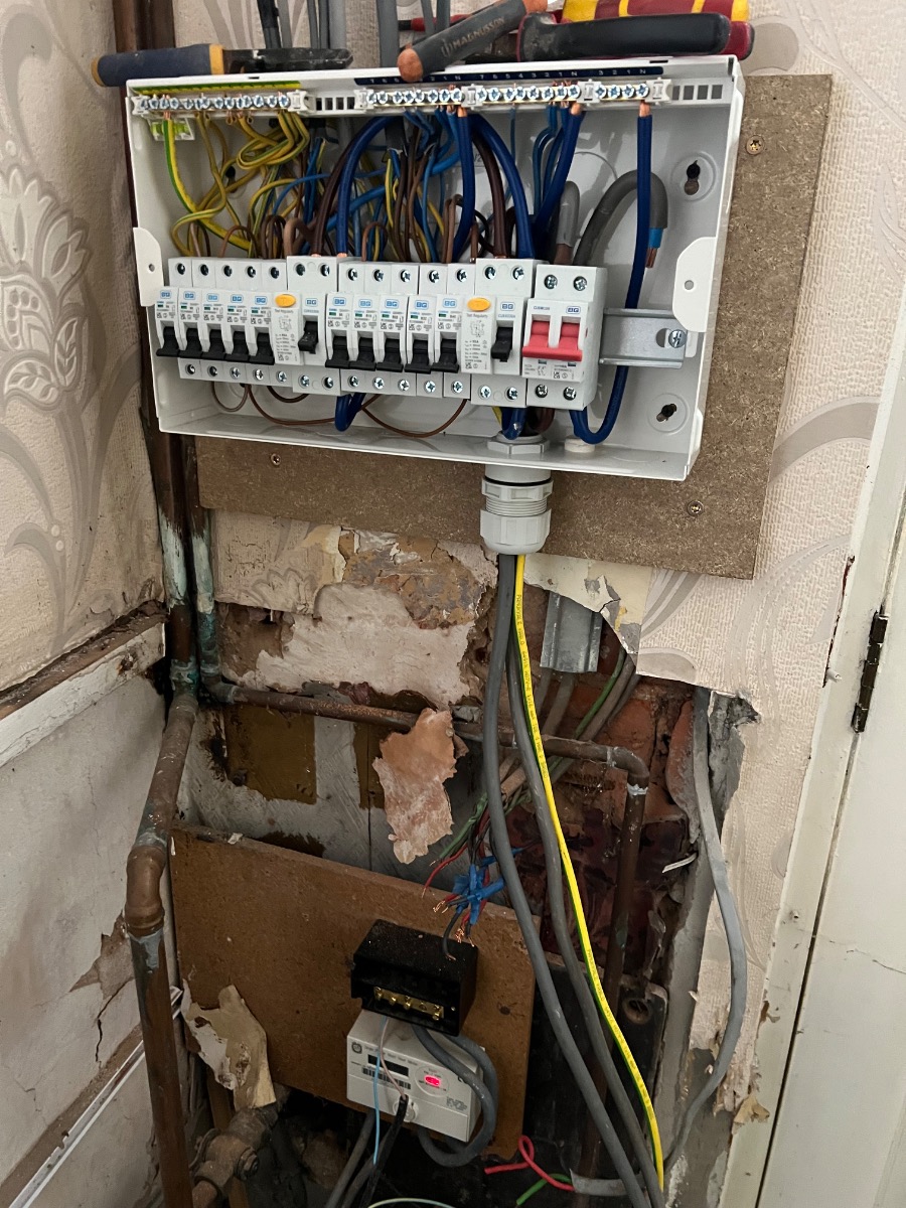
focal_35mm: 26
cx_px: 453
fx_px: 907
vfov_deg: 67.3
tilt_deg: -20.0
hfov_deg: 53.1
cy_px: 604
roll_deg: +0.9
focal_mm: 5.7
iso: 640
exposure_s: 1/36
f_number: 1.5
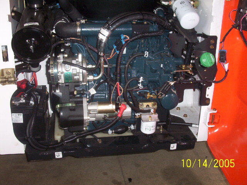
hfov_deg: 47.9
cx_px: 124
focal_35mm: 39
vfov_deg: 36.8
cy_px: 92
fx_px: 278
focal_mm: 6
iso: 140
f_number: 4.5
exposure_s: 1/30
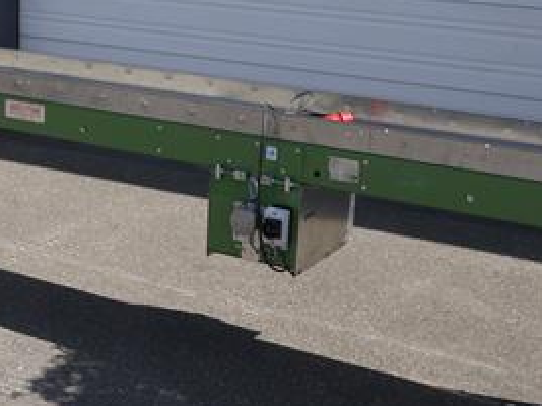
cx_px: 177
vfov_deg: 20.3
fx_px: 1127
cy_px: 110
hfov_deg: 26.9
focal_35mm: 72
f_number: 11
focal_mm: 15
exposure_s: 1/160
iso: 100
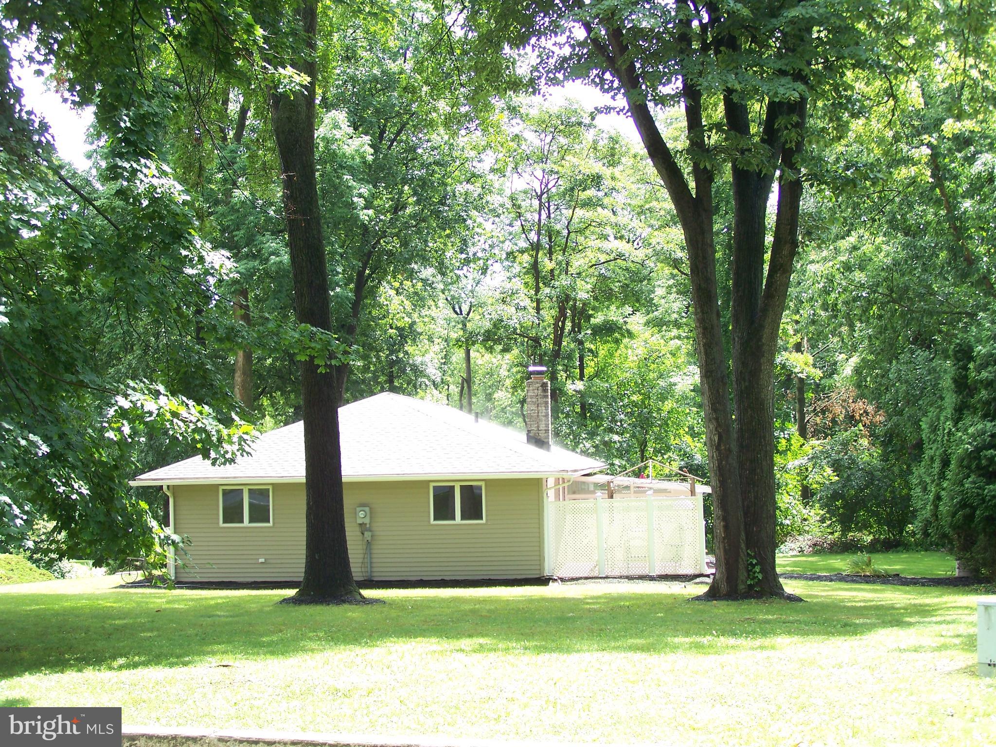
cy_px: 374
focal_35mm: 56
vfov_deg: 26.1
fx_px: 1611
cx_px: 498
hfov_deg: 34.3
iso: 64
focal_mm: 9.3
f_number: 3.1
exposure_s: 1/125
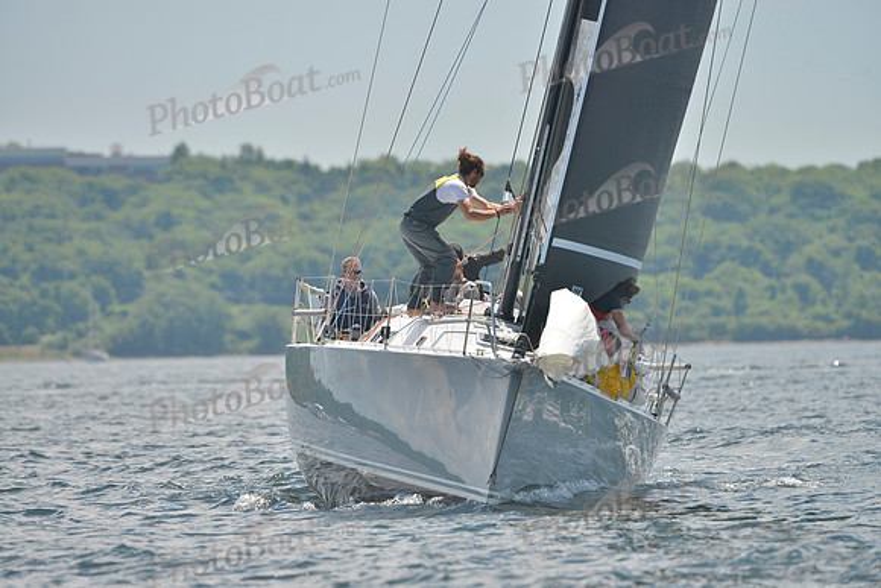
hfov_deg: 5.2
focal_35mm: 400
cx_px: 440
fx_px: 9791
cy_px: 294
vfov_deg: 3.4
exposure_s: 1/1250
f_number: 6.3
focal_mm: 400
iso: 280
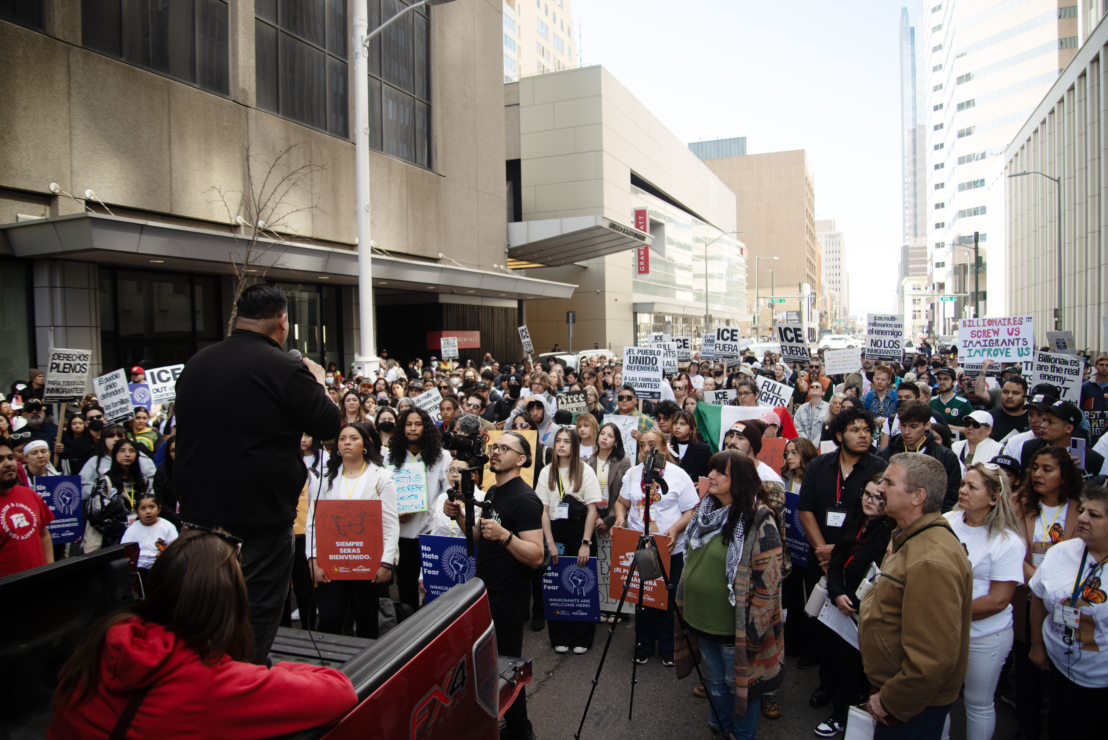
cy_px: 370
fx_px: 739
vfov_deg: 53.2
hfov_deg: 73.7
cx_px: 554
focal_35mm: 24
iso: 160
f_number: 3.5
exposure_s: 1/320
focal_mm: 24
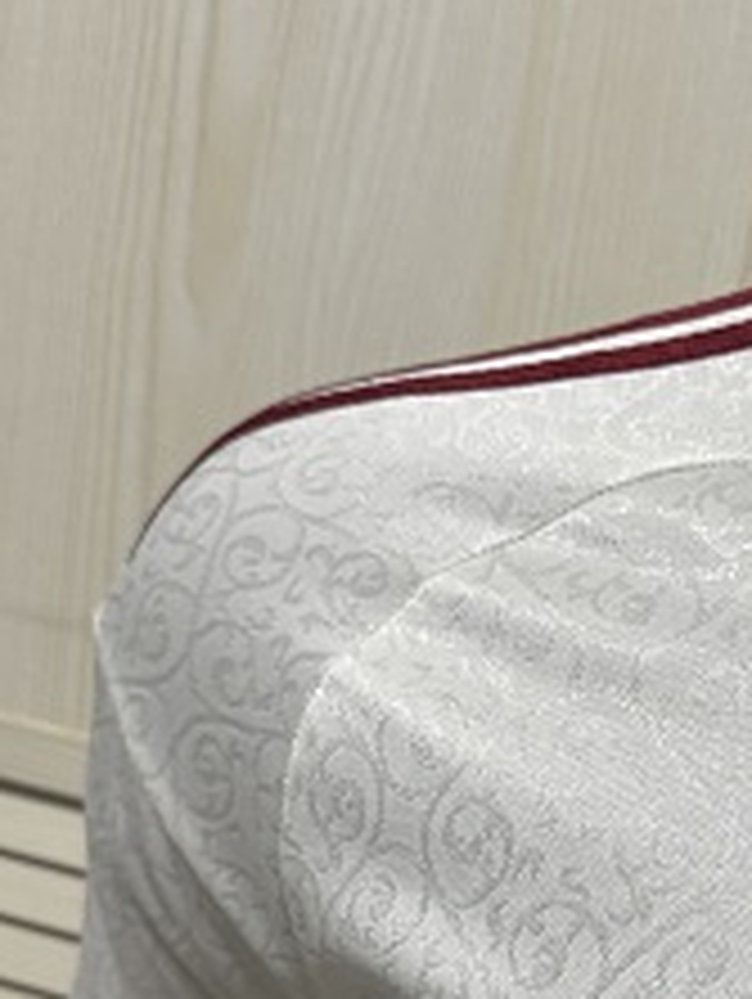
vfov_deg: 34.3
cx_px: 678
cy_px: 810
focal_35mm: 54
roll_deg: -11.0
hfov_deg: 26.2
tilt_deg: -11.1
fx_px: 1561
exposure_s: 1/121
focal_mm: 6.76
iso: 200
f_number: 1.78
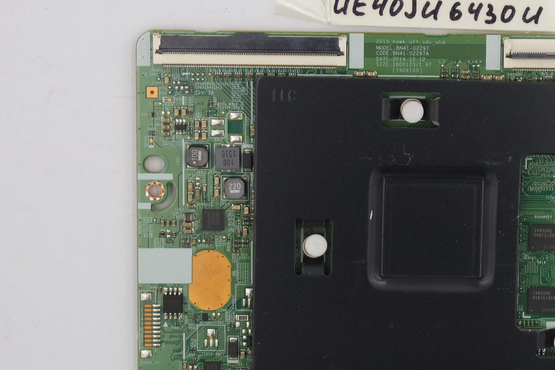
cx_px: 466
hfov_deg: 17.9
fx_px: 1742
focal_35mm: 113
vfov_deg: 12.1
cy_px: 166
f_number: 5
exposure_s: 1/100
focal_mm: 22
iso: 200
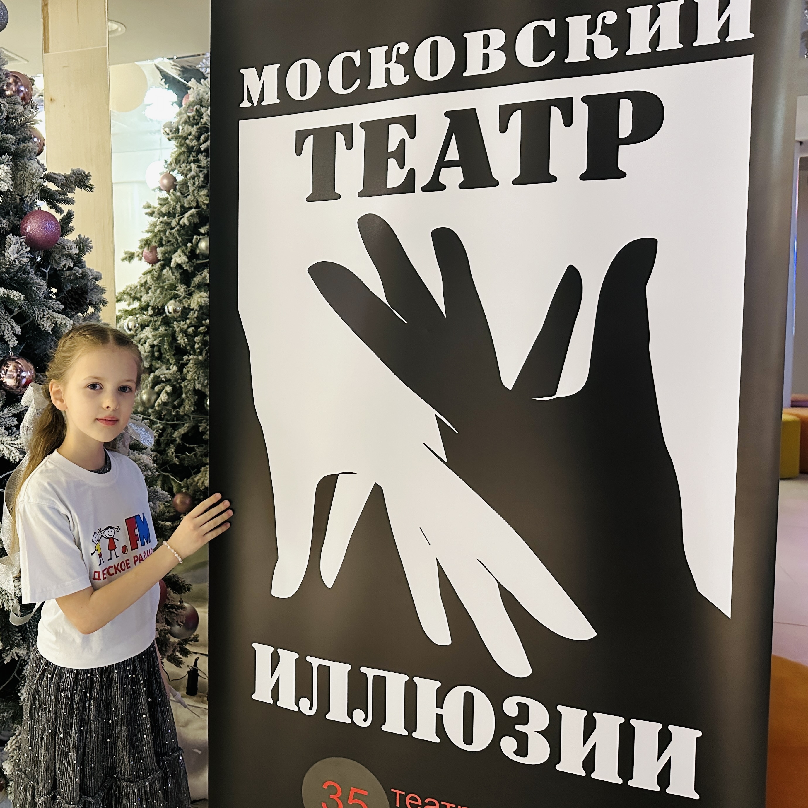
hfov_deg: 50.7
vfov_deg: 52.5
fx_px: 819
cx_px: 220
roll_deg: +0.9
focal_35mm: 31
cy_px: 370
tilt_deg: -4.8
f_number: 1.78
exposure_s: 1/50
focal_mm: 6.86
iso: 640
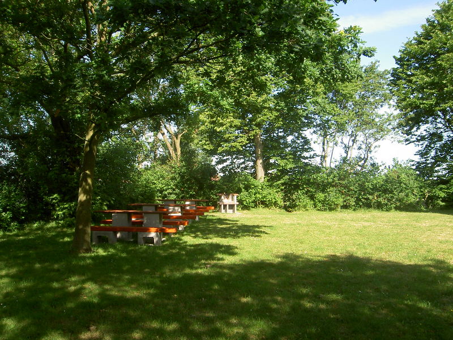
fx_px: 445
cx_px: 226
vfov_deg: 41.8
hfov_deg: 54.0
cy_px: 170
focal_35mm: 34
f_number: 4.7
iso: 50
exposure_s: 1/125
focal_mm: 5.6
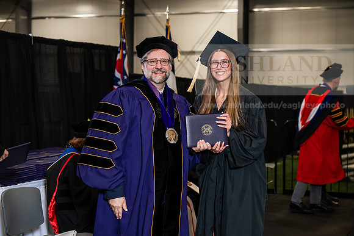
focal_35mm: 70
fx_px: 688
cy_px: 118
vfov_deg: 19.5
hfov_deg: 28.8
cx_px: 177
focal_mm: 70
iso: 1250
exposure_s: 1/200
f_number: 4.5
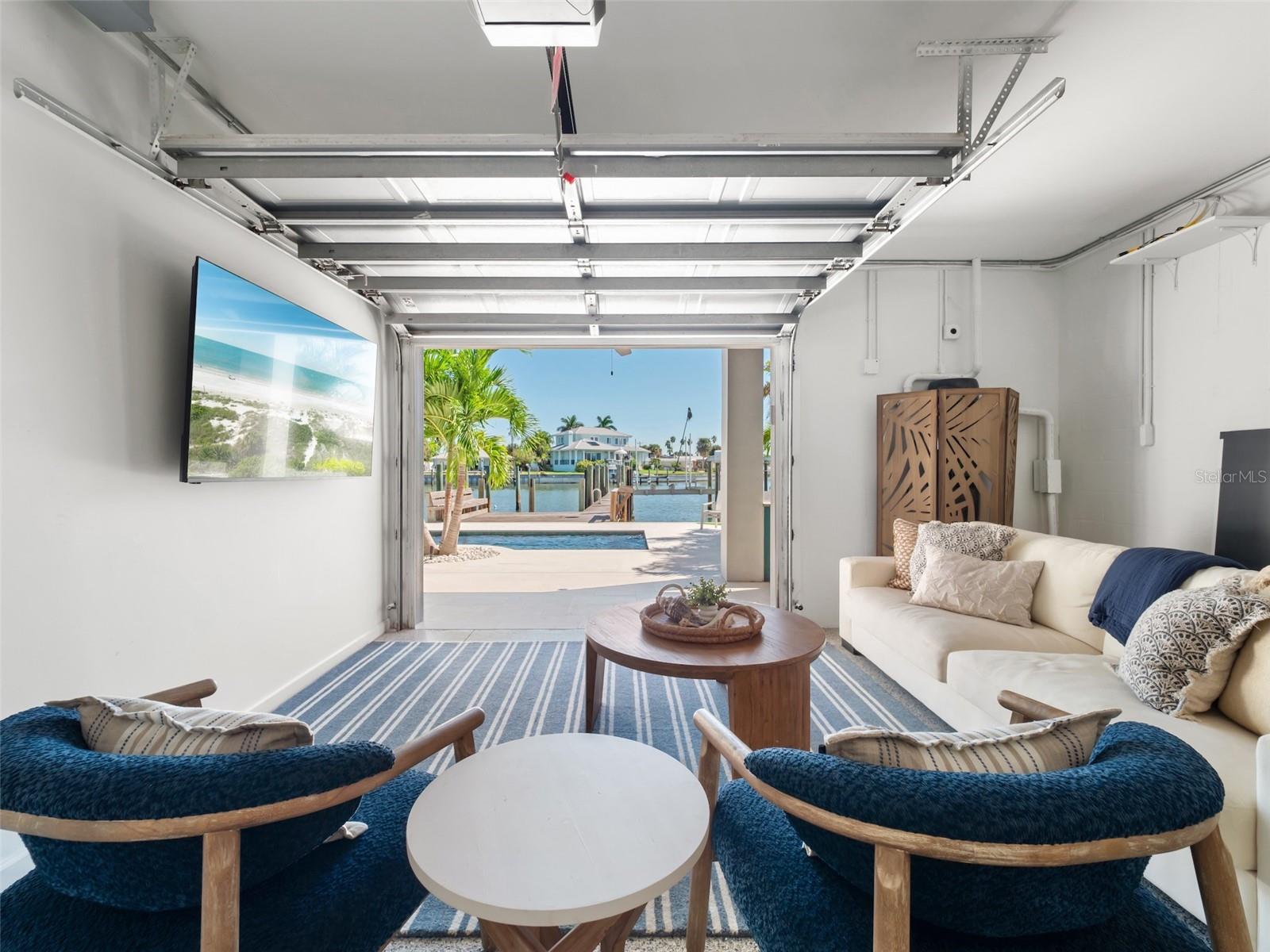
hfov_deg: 94.5
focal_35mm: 16
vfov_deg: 78.1
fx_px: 587
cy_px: 476
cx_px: 635
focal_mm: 8
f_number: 7.1
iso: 200
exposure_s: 1/13
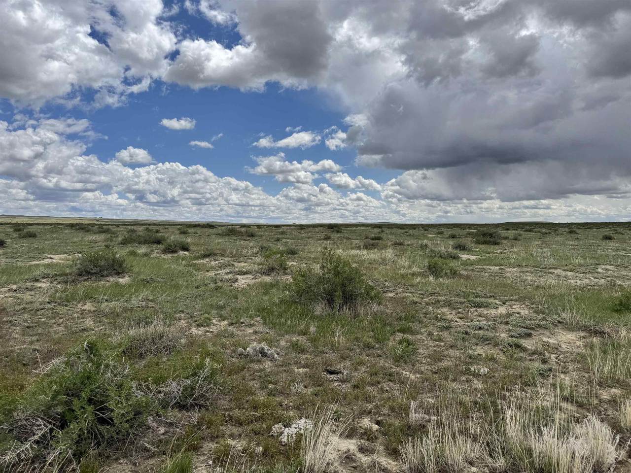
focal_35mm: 24
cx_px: 316
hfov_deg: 71.6
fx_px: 437
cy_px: 236
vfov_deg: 56.8
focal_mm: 6.76
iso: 100
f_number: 1.78
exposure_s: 1/12346
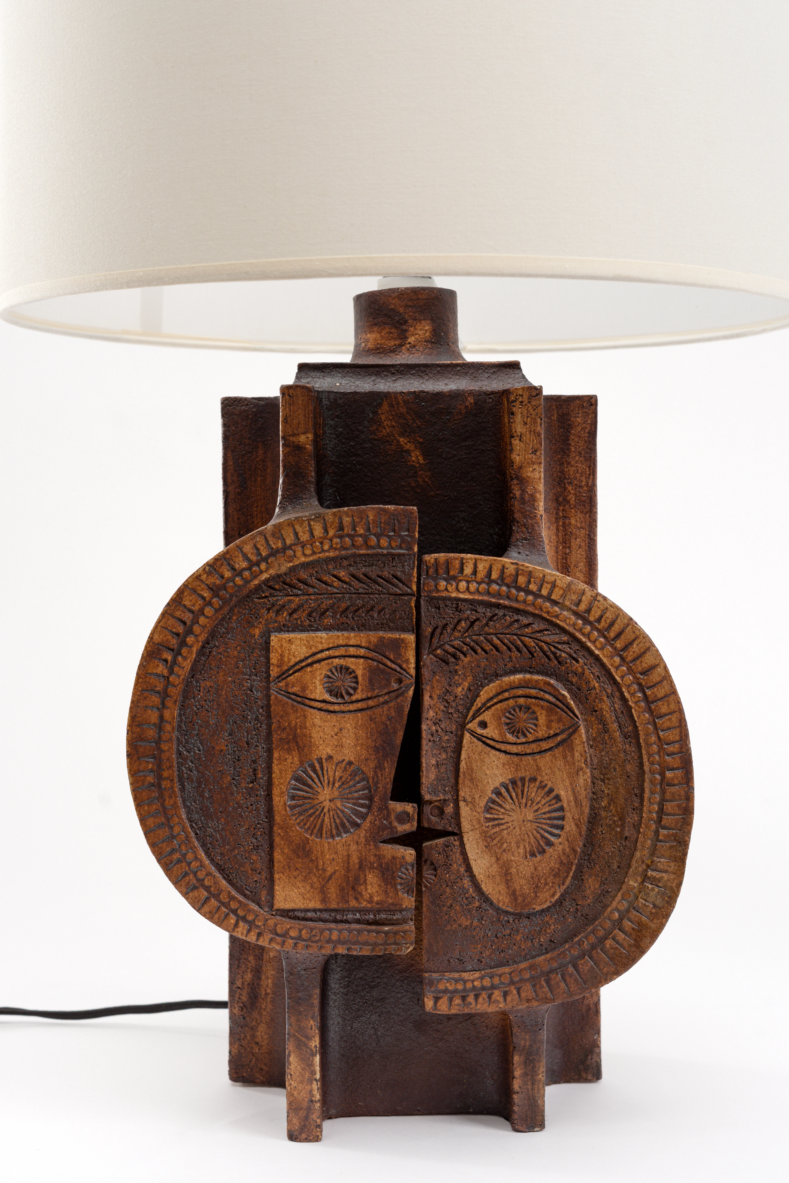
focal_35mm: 50
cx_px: 394
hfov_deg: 27.0
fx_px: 1643
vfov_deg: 39.6
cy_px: 592
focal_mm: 50
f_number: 8
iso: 250
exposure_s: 1/400
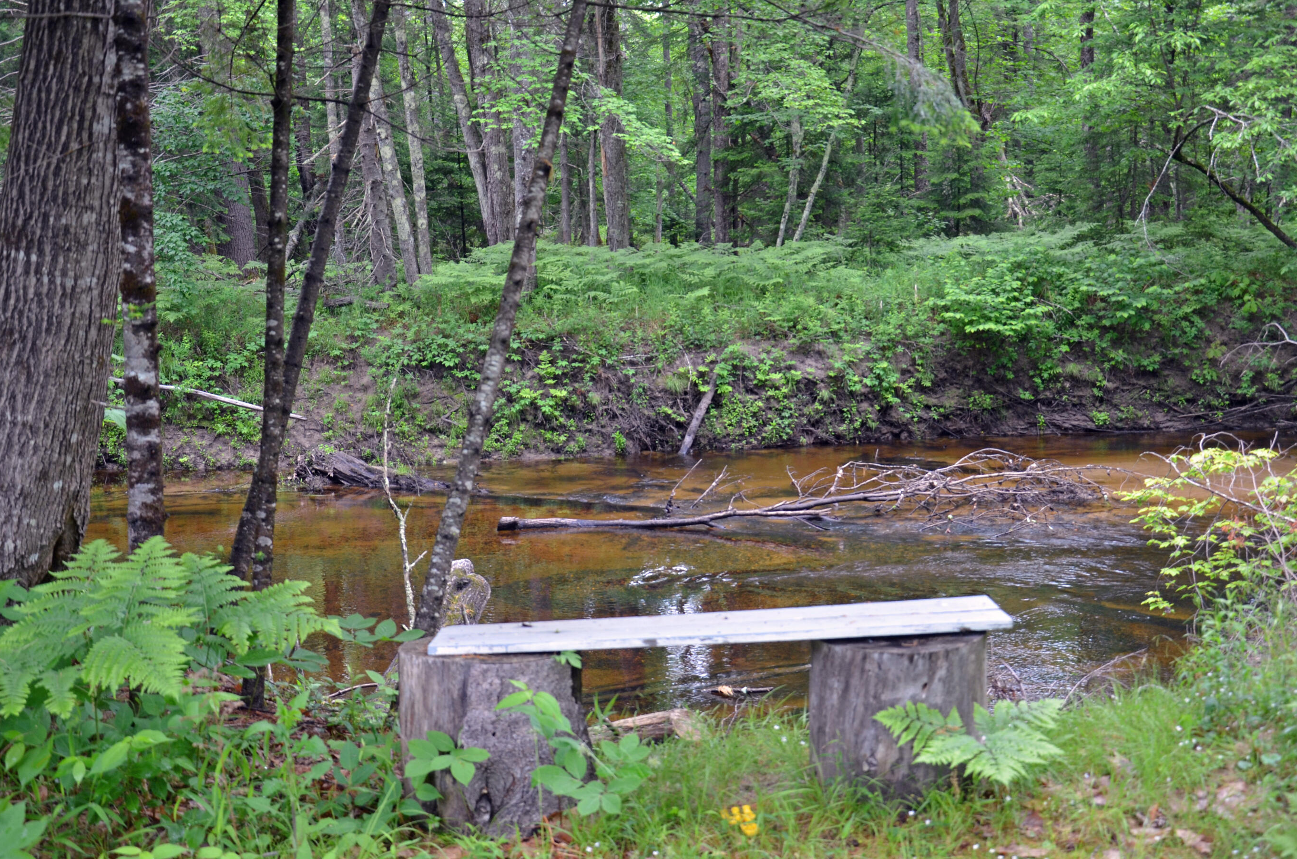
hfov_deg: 45.5
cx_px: 653
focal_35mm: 43
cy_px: 404
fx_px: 1546
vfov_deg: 31.0
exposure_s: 1/80
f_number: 4.5
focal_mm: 26
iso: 400
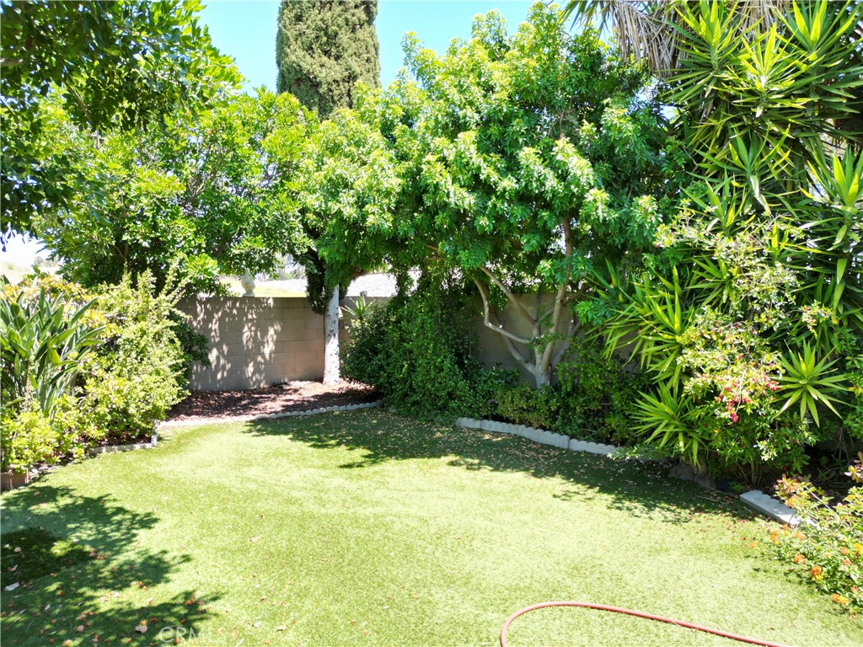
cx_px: 432
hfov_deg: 71.6
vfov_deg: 56.8
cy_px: 324
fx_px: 598
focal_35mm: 24
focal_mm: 6.72
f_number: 1.7
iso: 100
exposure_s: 1/800
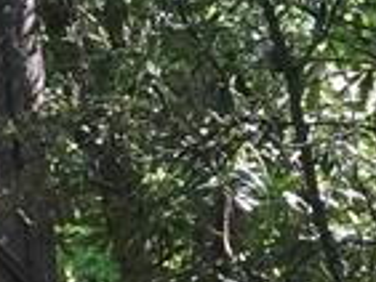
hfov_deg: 8.0
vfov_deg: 7.1
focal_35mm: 211
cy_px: 154
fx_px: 2294
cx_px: -765
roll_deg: -2.9
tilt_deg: +13.4
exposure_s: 1/120
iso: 40
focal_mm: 4.15
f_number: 2.2
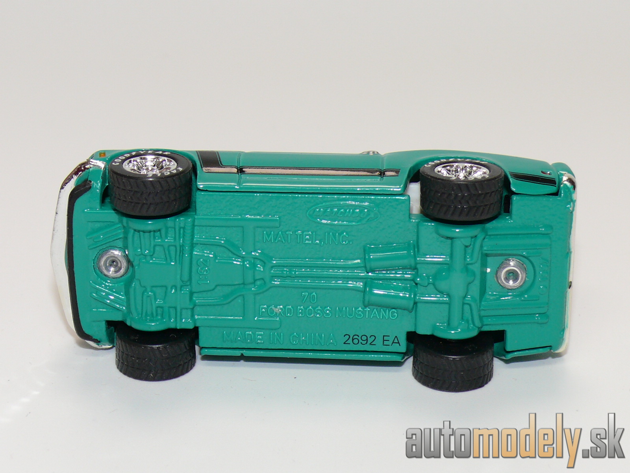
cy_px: 236
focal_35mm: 108
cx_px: 315
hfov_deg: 18.2
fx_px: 1966
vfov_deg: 13.7
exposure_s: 1/30
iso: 100
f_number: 4
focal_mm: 13.8
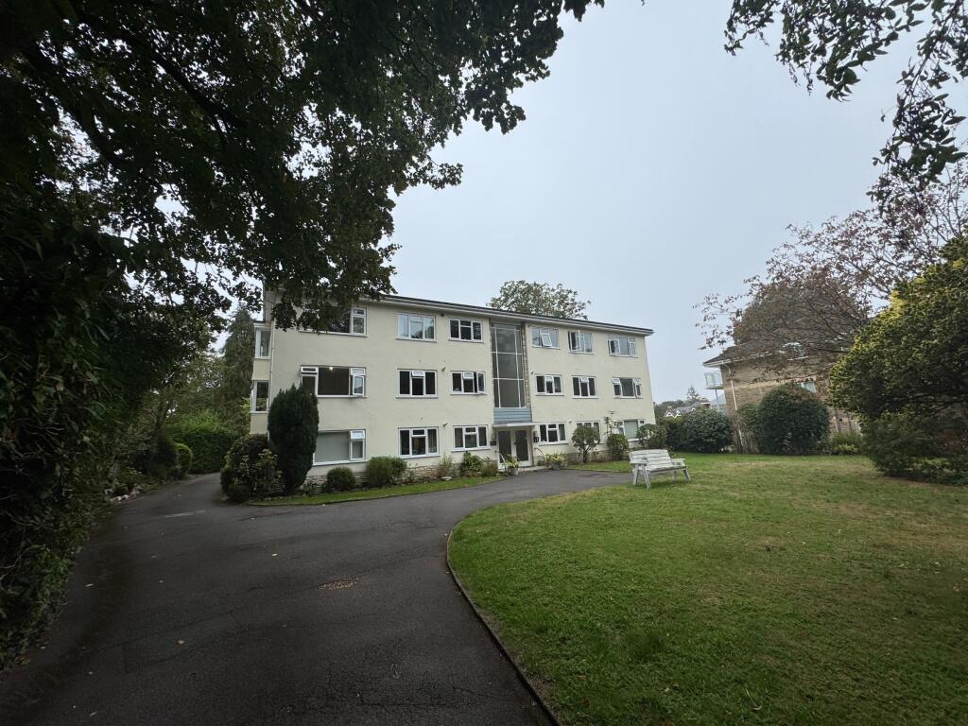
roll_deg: +2.3
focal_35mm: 14
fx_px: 391
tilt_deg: +10.6
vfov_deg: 85.7
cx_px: 484
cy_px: 363
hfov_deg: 102.1
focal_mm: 2.22
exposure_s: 1/307
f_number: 2.2
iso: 40
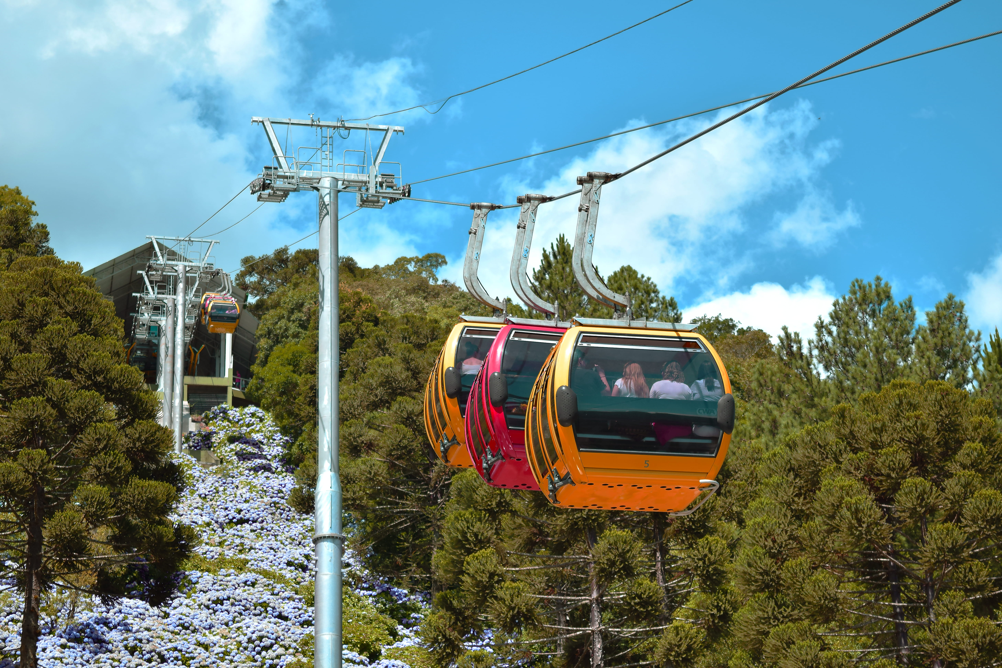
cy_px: 334
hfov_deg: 24.6
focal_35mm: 82
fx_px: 2296
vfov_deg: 16.6
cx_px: 501
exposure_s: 1/800
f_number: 5.6
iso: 200
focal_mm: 55
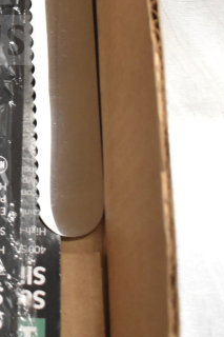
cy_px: -18
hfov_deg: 12.8
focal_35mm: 103
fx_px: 962
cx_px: -83
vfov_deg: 19.2
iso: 1800
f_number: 4
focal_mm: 24
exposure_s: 1/40
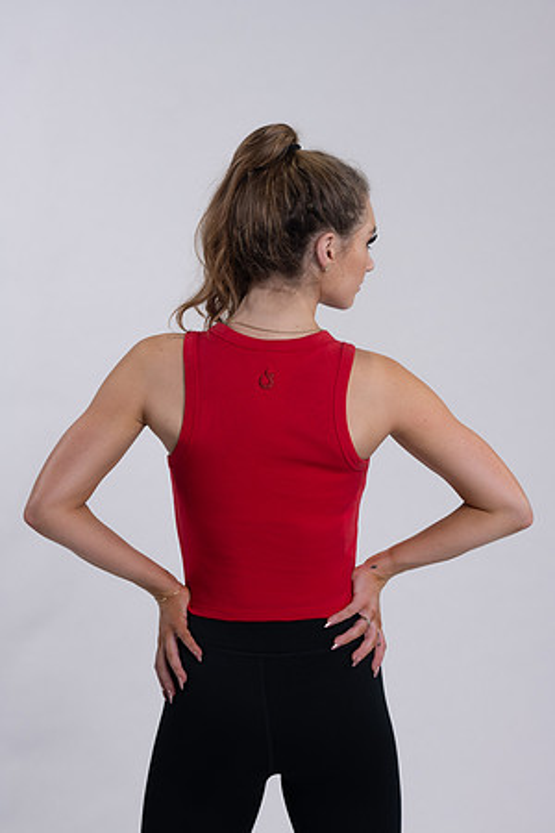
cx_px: 278
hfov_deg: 16.1
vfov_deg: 23.9
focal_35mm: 85
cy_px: 416
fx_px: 1965
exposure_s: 1/125
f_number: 4
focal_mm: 85
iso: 125
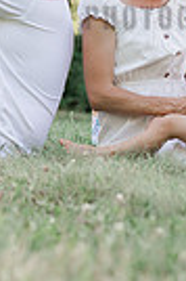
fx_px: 2222
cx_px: 56
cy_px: -29
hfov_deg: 4.8
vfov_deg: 7.2
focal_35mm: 286
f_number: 3.2
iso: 400
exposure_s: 1/640
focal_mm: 85
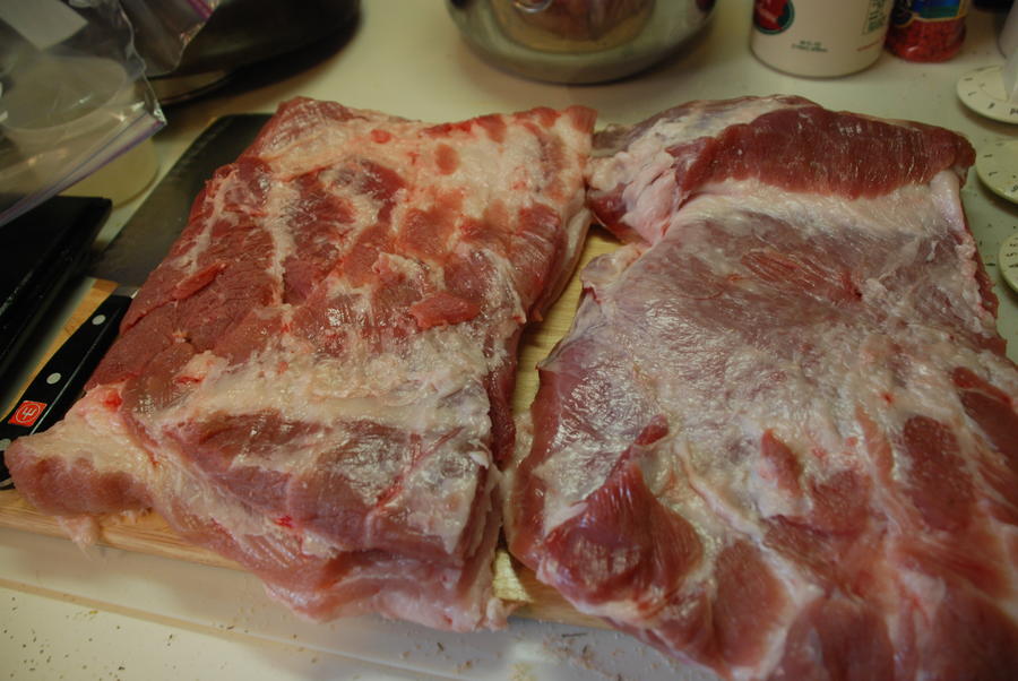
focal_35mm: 30
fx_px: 849
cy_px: 340
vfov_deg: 43.7
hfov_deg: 61.9
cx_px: 509
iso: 400
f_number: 3.8
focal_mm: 20
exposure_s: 1/25
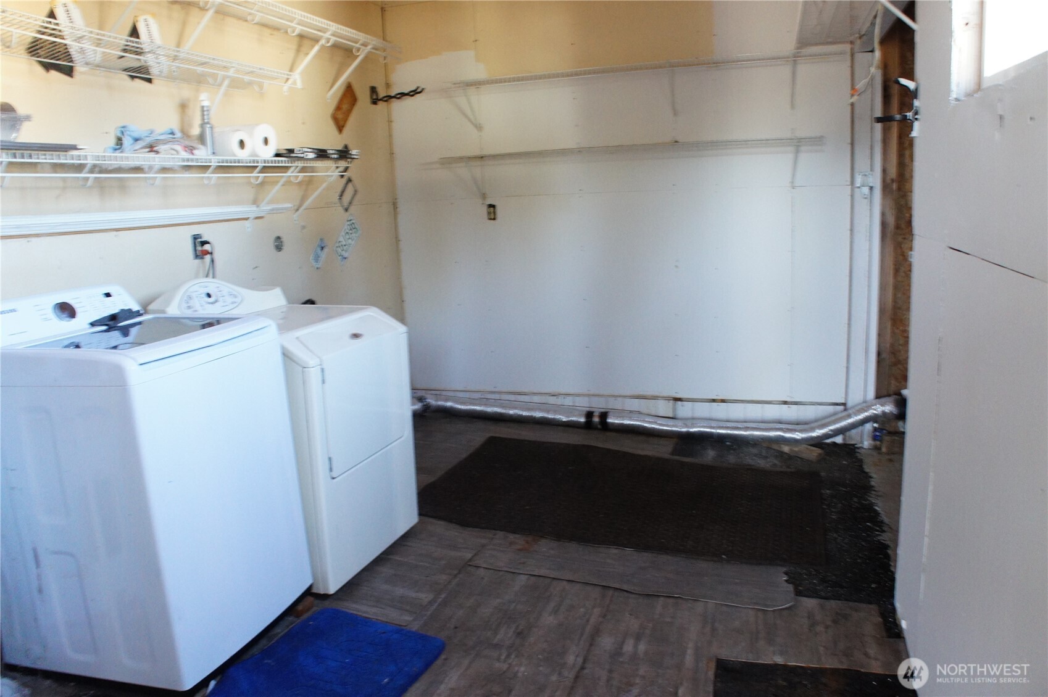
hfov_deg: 67.4
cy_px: 348
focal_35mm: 27
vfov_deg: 47.9
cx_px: 524
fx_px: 786
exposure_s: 1/25
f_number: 6.3
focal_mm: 18
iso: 1600
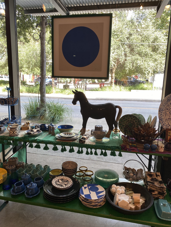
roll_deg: -0.9
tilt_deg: -10.6
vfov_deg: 67.3
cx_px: 86
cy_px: 114
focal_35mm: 26
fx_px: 171
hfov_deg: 53.1
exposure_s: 1/120
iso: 40
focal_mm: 4.25
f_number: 1.8
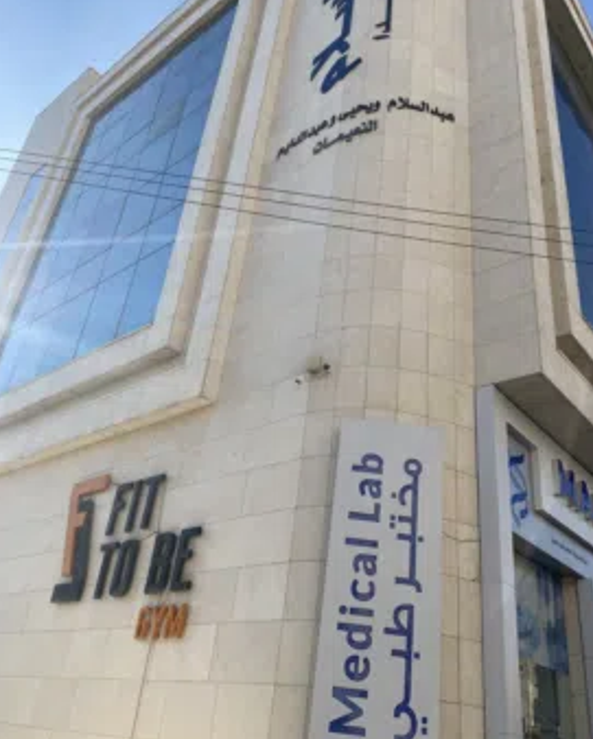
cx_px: 319
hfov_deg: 48.5
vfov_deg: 58.7
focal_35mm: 30
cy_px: 356
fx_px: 657
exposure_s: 1/2688
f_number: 1.8
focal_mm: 4.25
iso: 32
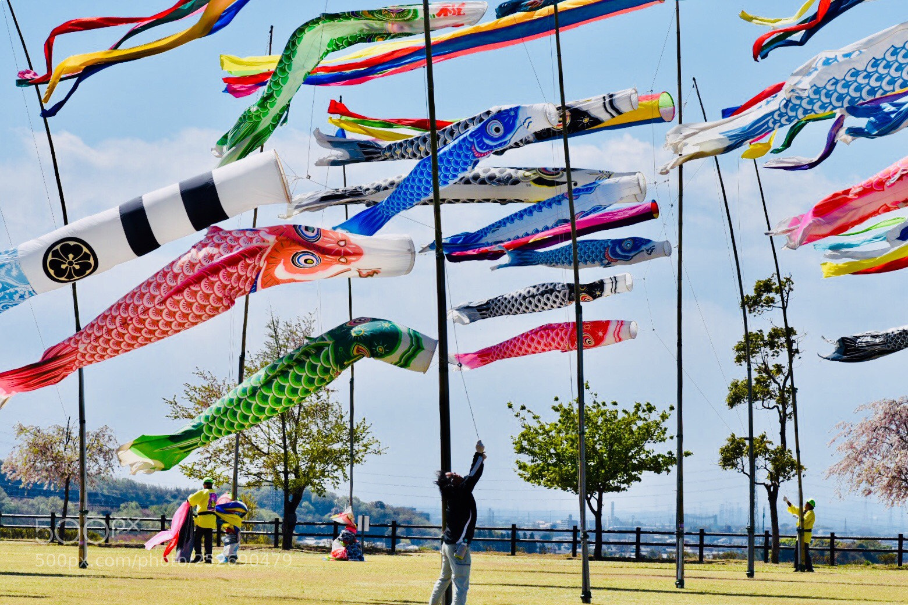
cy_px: 302
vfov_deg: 10.2
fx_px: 3405
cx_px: 454
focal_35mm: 135
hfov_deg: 15.2
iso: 100
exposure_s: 1/1000
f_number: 8
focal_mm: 90
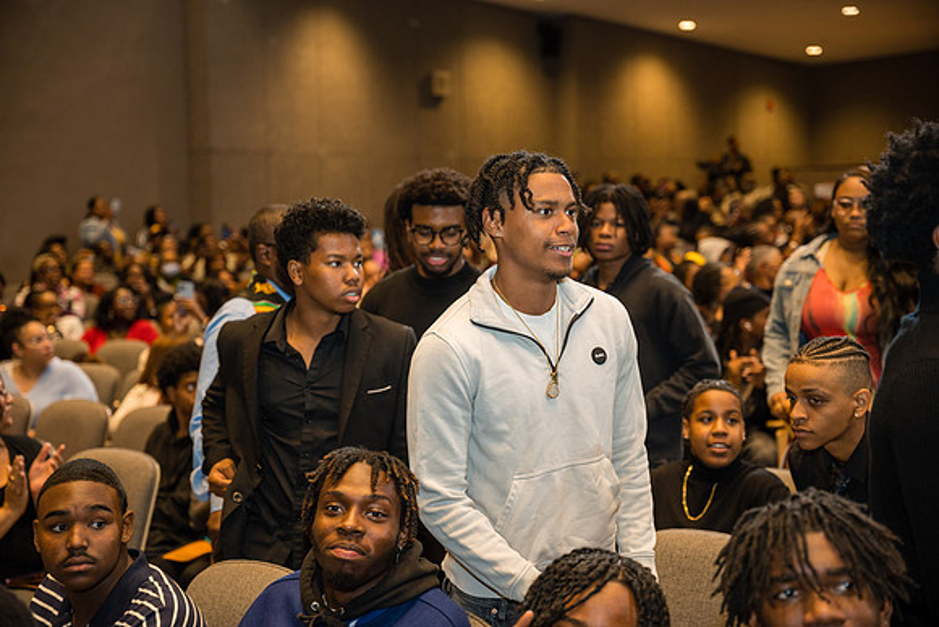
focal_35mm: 59
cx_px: 470
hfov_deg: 33.8
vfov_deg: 22.9
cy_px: 314
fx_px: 1544
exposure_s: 1/250
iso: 800
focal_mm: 59.2
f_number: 2.8
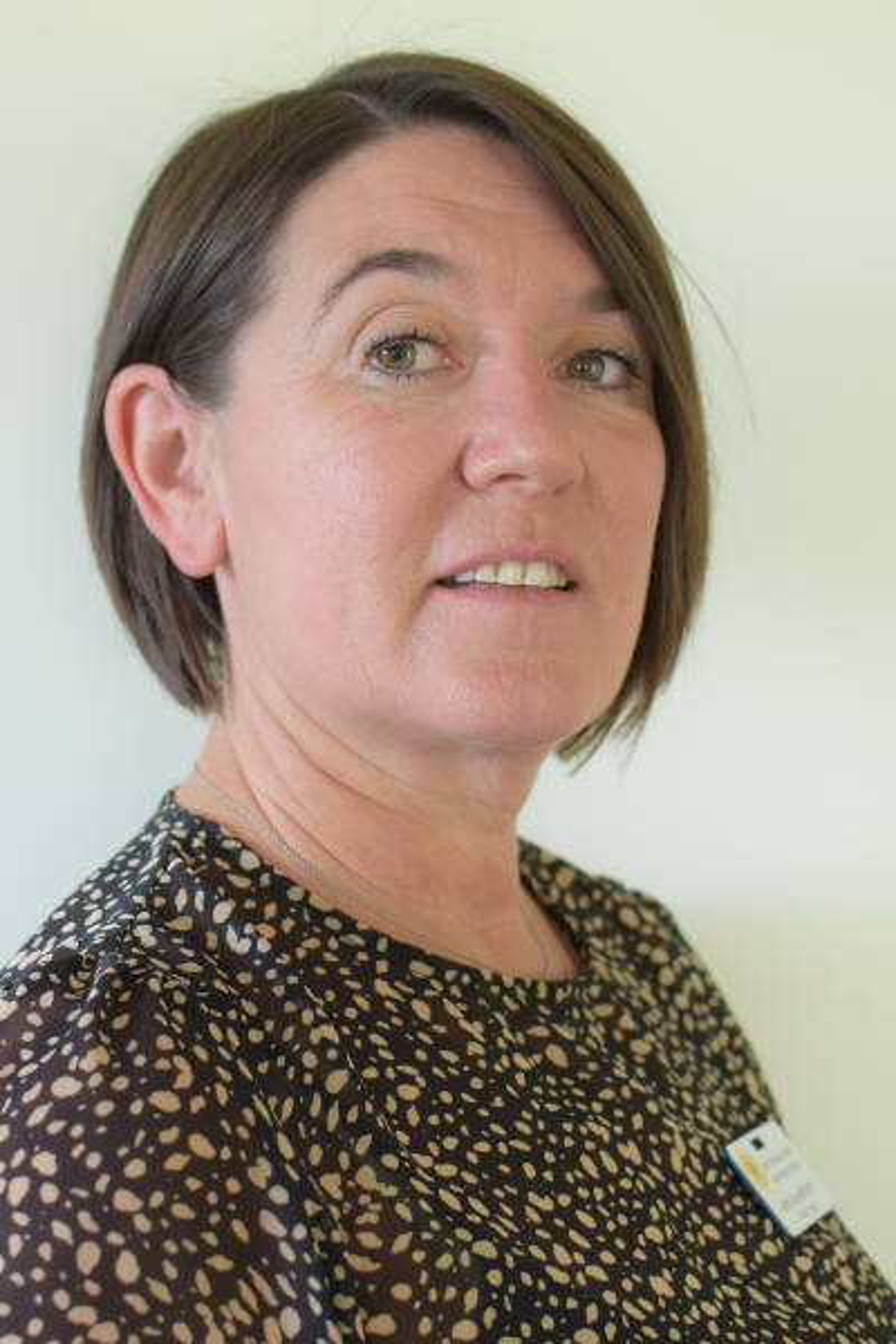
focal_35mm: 52
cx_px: 448
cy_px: 672
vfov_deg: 37.9
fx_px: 1960
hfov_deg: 25.8
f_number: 4
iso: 800
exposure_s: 1/60
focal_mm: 35
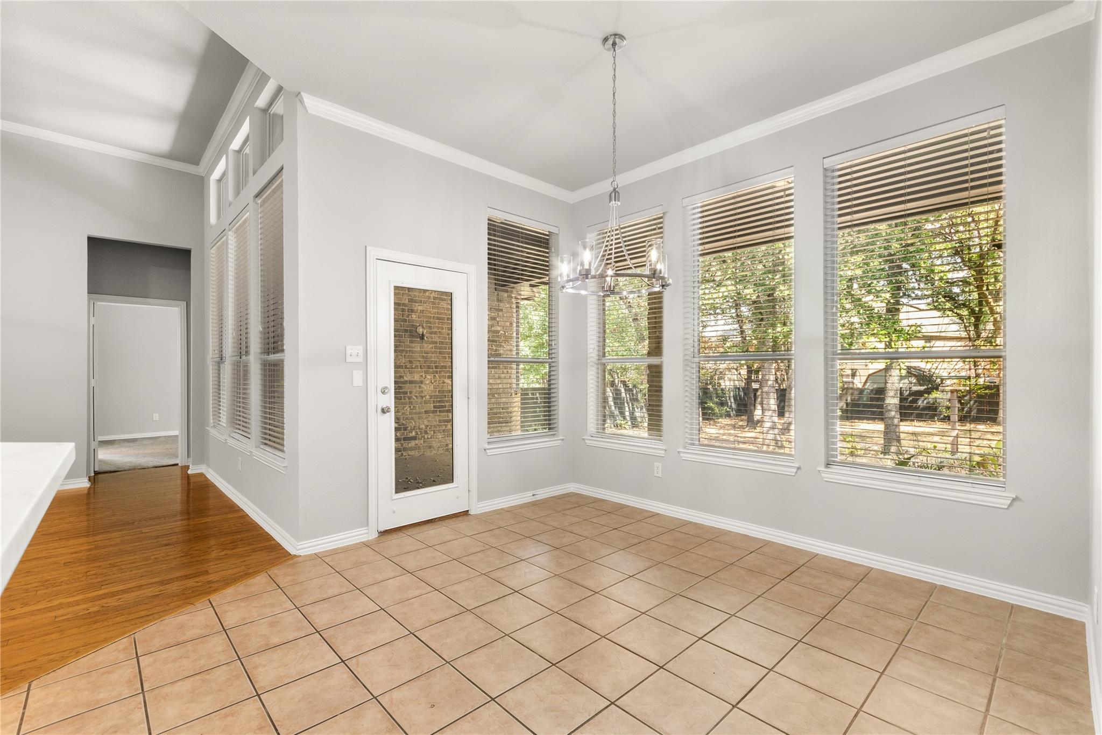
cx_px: 551
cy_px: 368
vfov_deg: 77.3
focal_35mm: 15
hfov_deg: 100.4
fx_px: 459
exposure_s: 1/5
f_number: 8
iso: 100
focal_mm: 10
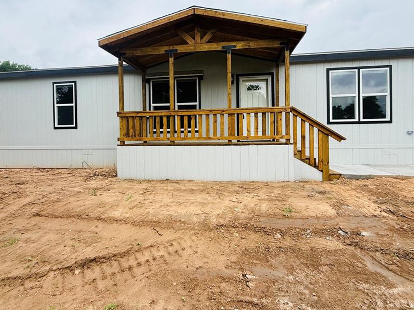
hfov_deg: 84.7
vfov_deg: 68.5
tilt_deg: +0.4
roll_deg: +0.1
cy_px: 137
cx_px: 207
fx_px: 227
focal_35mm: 19
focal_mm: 2.22
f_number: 2.2
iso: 64
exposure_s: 1/789
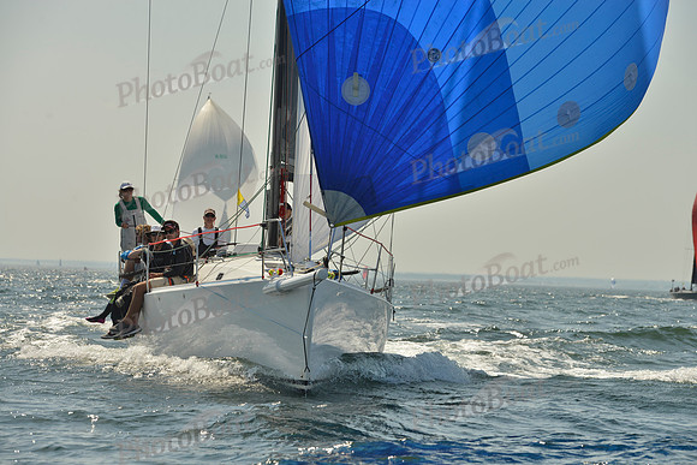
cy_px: 232
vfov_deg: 10.2
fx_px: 2614
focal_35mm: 135
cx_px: 348
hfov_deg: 15.2
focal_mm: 135
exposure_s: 1/1250
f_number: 8
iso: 200
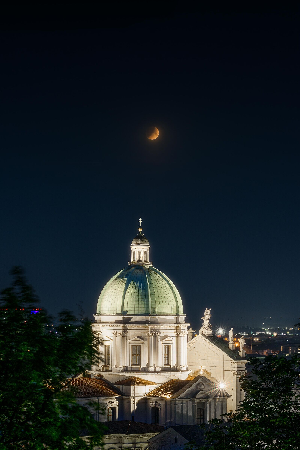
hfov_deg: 13.0
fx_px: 1312
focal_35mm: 105
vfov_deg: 19.5
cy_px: 225
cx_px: 150
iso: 100
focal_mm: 70
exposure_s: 10
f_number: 9
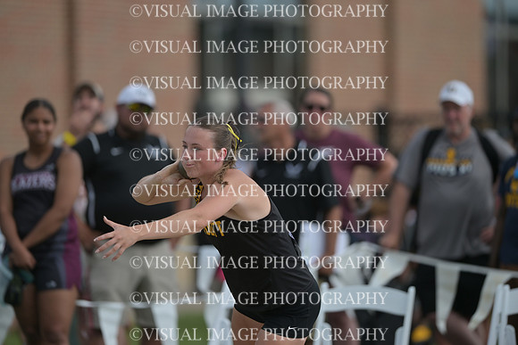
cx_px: 259
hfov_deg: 5.2
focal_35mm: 400
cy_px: 172
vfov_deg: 3.4
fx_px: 5757
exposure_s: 1/2500
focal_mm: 400
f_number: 3.2
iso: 160
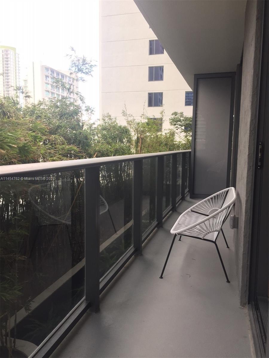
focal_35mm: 29
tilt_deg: -6.0
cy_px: 179
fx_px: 300
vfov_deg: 61.7
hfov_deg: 48.2
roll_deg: -0.5
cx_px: 134
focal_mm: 4.15
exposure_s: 1/60
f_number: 2.2
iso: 40
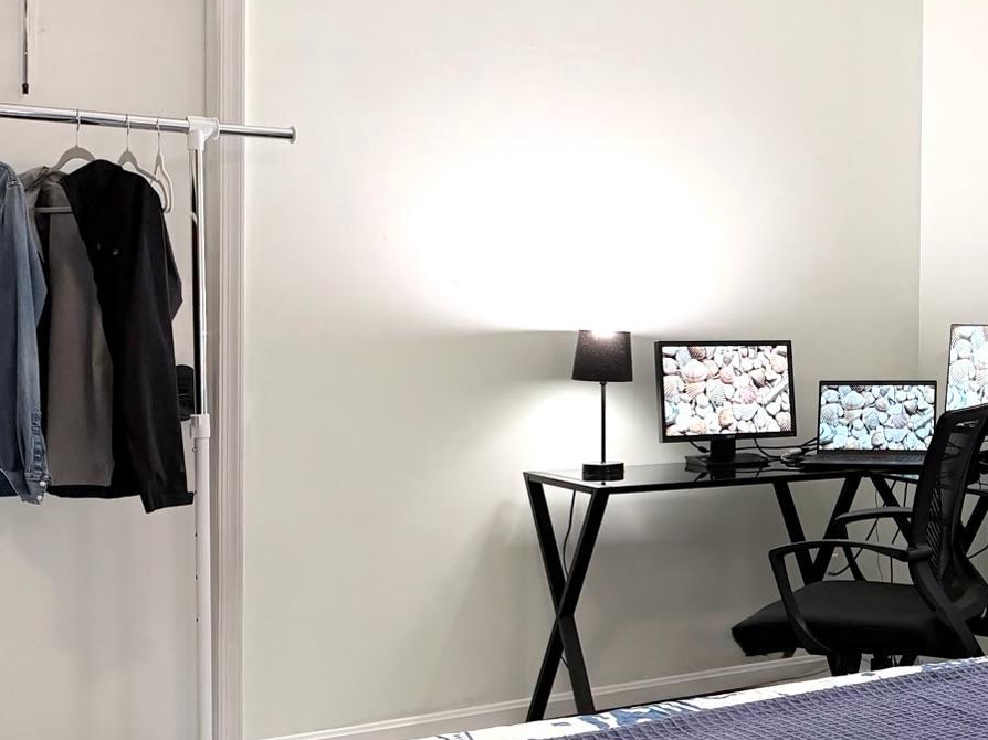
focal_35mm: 55
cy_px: 330
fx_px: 1569
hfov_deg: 33.2
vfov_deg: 26.5
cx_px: 883
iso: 250
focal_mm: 6.76
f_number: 1.78
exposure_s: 1/60
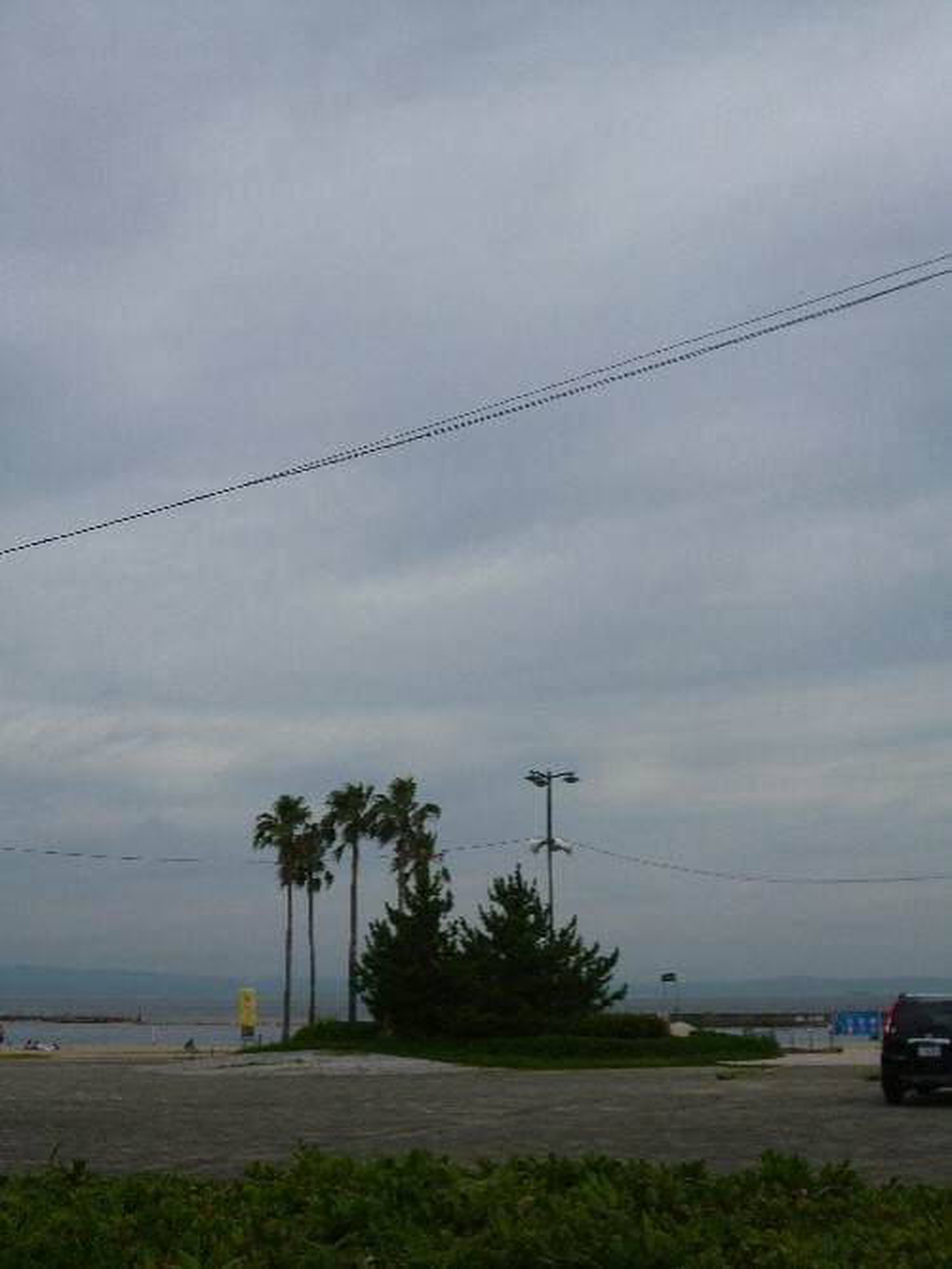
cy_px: 634
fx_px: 1612
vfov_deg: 42.9
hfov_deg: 32.9
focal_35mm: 44
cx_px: 476
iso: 100
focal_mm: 7.9
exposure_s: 1/250
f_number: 10
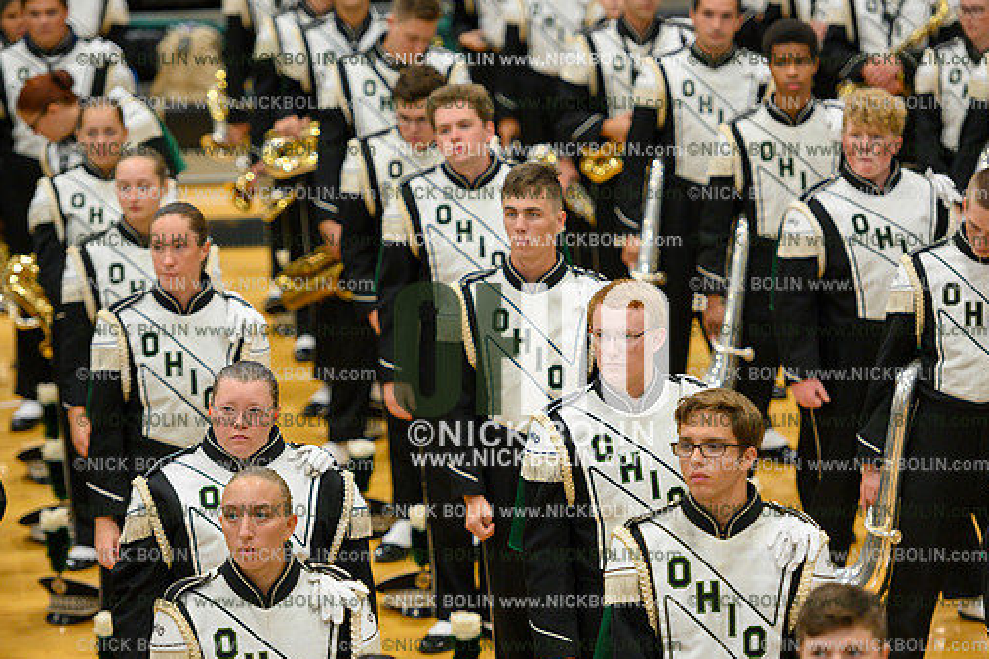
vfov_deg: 8.3
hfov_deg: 12.4
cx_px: 531
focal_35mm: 166
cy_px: 375
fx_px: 4560
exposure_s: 1/320
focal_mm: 145
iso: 1600
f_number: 2.8
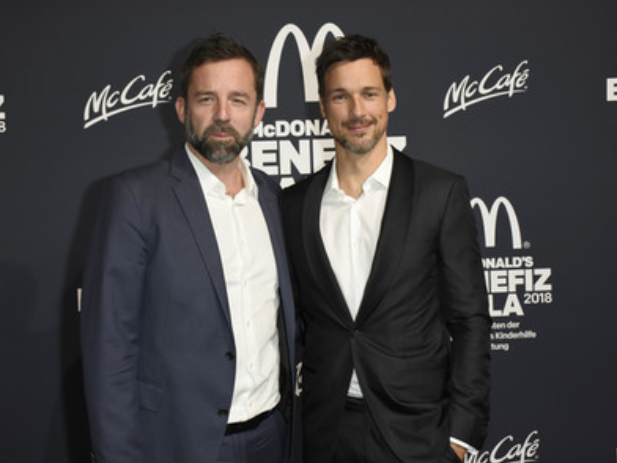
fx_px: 945
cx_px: 289
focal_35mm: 53
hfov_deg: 36.2
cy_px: 232
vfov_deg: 27.5
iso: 800
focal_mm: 32
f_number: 6.3
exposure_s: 1/160
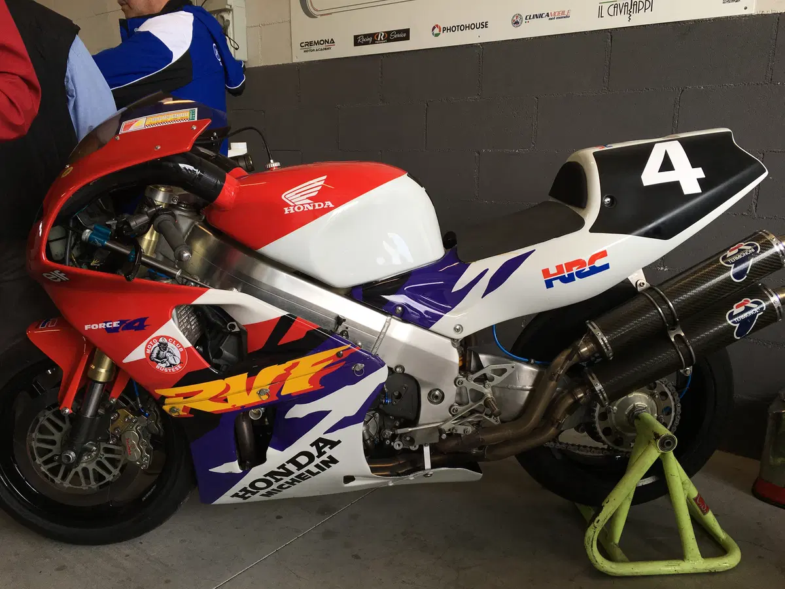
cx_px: 392
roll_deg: -0.5
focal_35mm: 29
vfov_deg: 48.2
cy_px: 294
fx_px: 658
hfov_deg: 61.7
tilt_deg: -12.5
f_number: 2.2
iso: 25
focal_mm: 4.15
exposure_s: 1/113
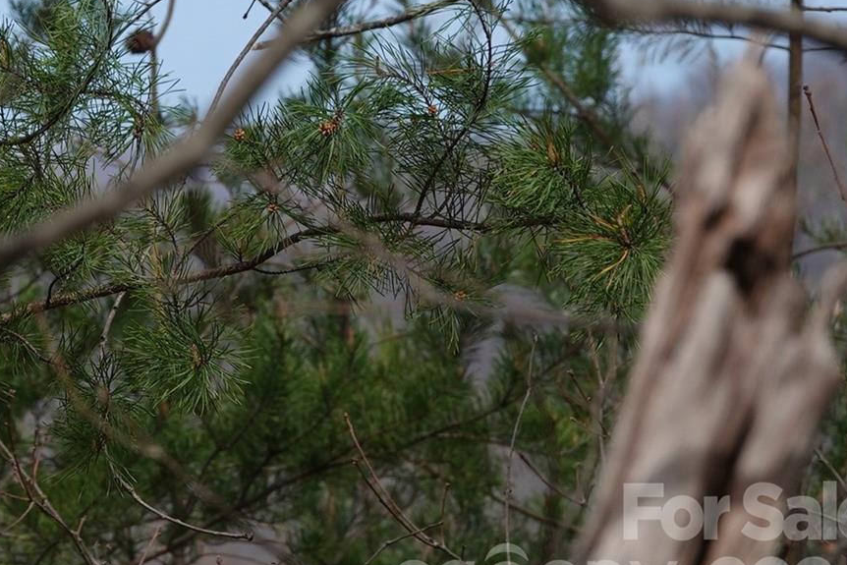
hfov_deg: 3.8
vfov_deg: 2.5
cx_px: -59
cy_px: -2
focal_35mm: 544
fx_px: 12800
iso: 100
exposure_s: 1/800
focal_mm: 83.9
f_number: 4
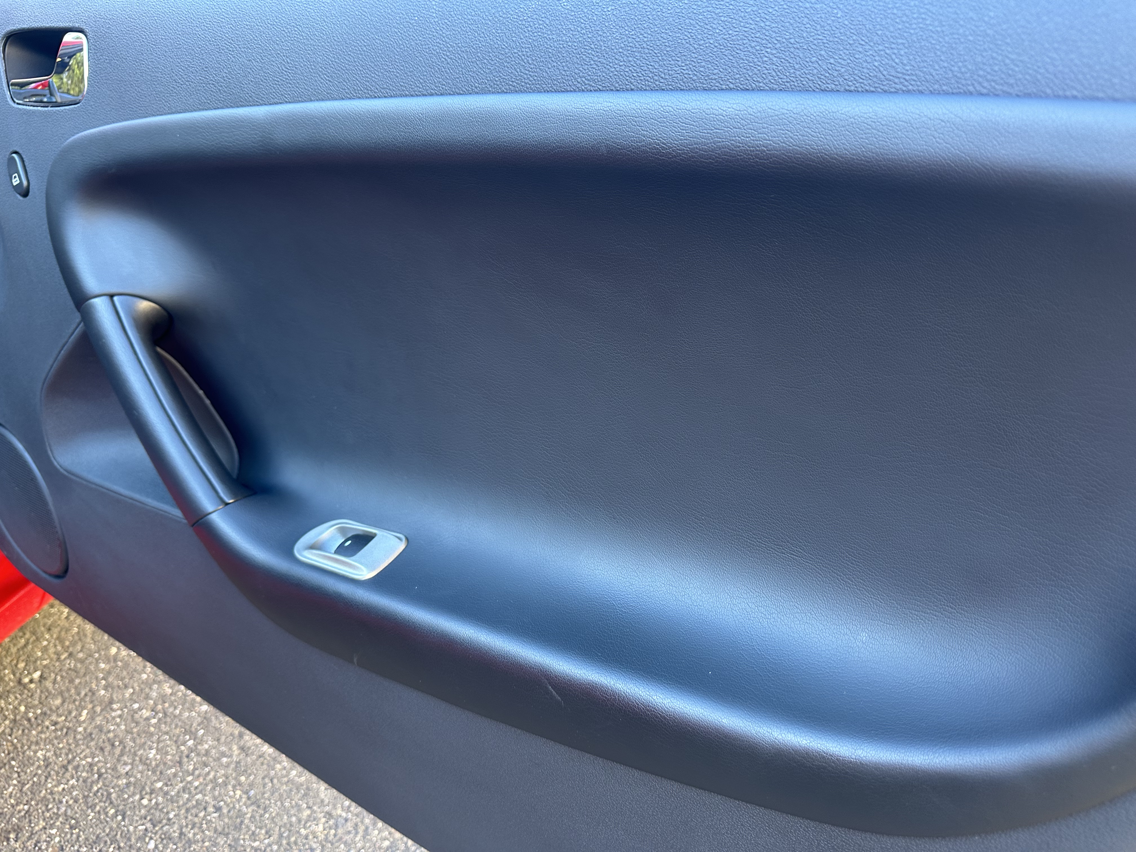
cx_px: 568
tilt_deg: -24.1
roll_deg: -3.8
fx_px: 788
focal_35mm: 24
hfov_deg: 71.6
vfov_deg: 56.8
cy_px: 426
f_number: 1.78
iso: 125
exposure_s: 1/121
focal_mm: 6.86
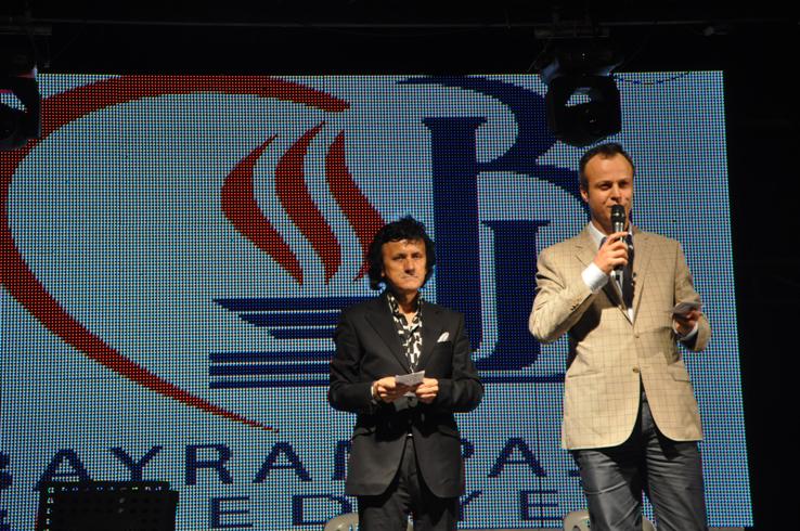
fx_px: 1931
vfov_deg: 15.7
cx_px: 400
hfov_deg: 23.4
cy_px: 266
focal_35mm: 87
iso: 800
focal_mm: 58
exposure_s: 1/50
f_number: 5
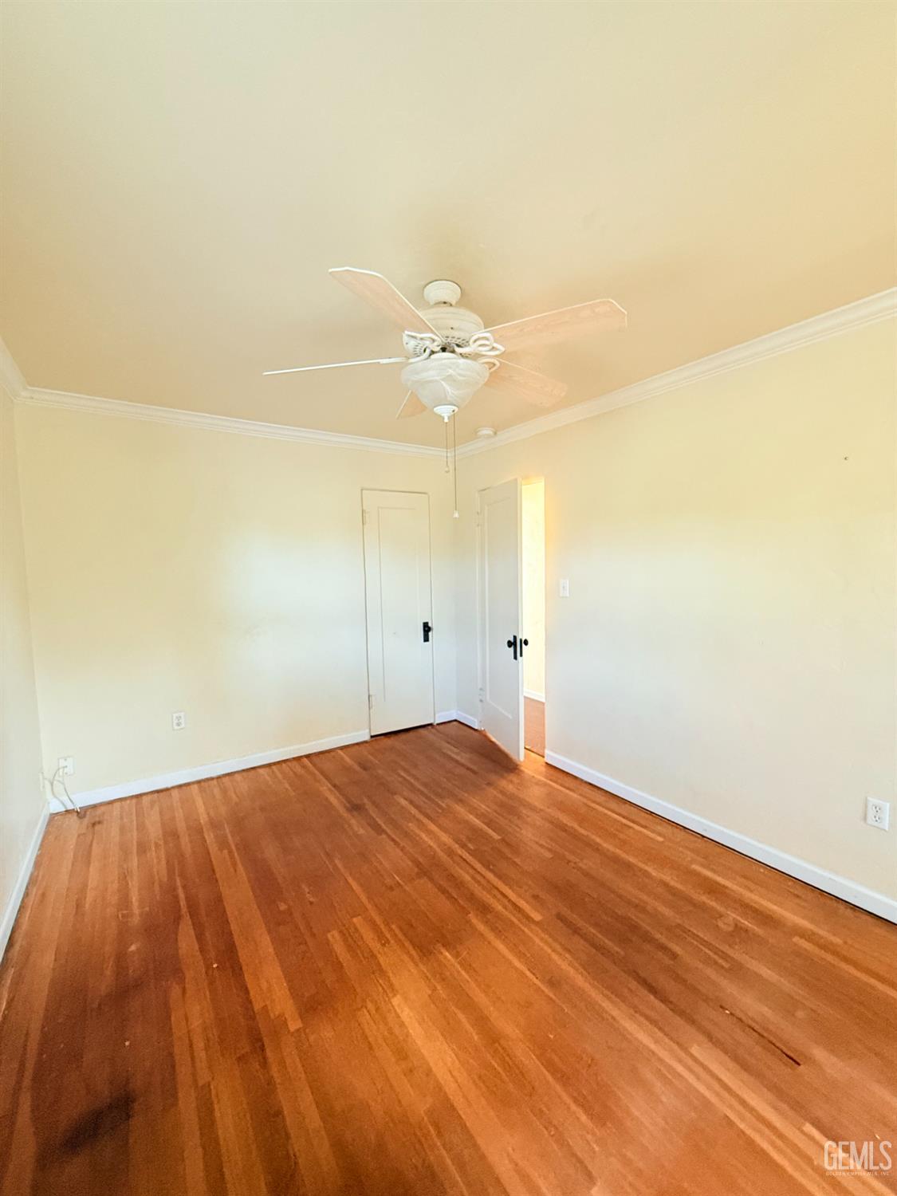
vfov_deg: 102.1
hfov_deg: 85.7
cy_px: 598
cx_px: 448
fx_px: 484
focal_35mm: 14
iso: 400
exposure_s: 1/60
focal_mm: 2.22
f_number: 2.2
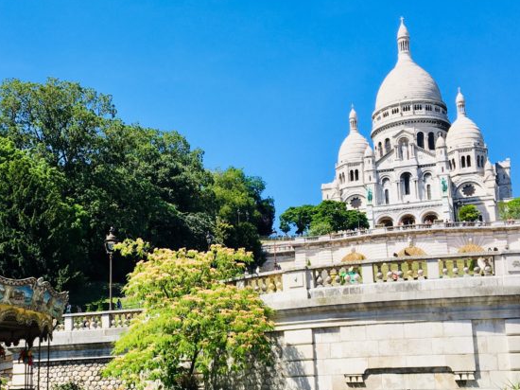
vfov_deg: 26.9
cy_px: 244
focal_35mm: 54
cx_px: 160
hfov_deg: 35.1
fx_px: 811
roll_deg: +0.8
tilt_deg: +14.1
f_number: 2.2
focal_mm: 4.15
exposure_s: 1/1099
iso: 25
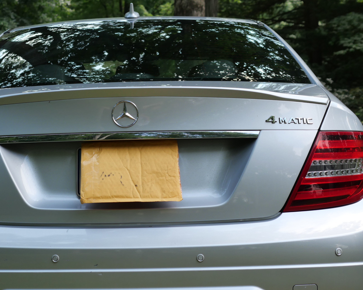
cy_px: 128
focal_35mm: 79
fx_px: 849
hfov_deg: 23.9
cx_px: 99
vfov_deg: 19.4
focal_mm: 25
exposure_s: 1/500
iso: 200
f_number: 3.2
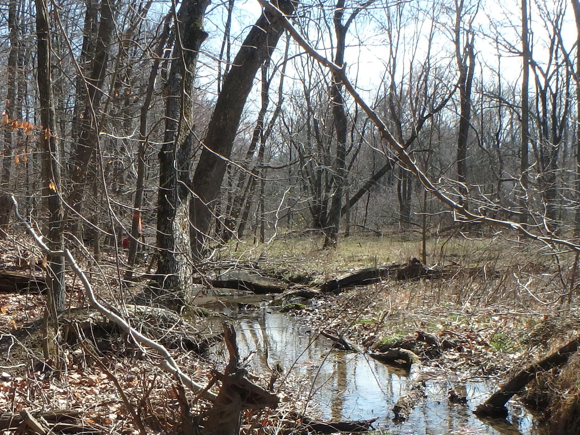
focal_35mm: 52
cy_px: 373
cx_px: 279
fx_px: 871
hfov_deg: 36.8
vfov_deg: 27.2
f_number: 3.5
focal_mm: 3.7
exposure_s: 1/640
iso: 125
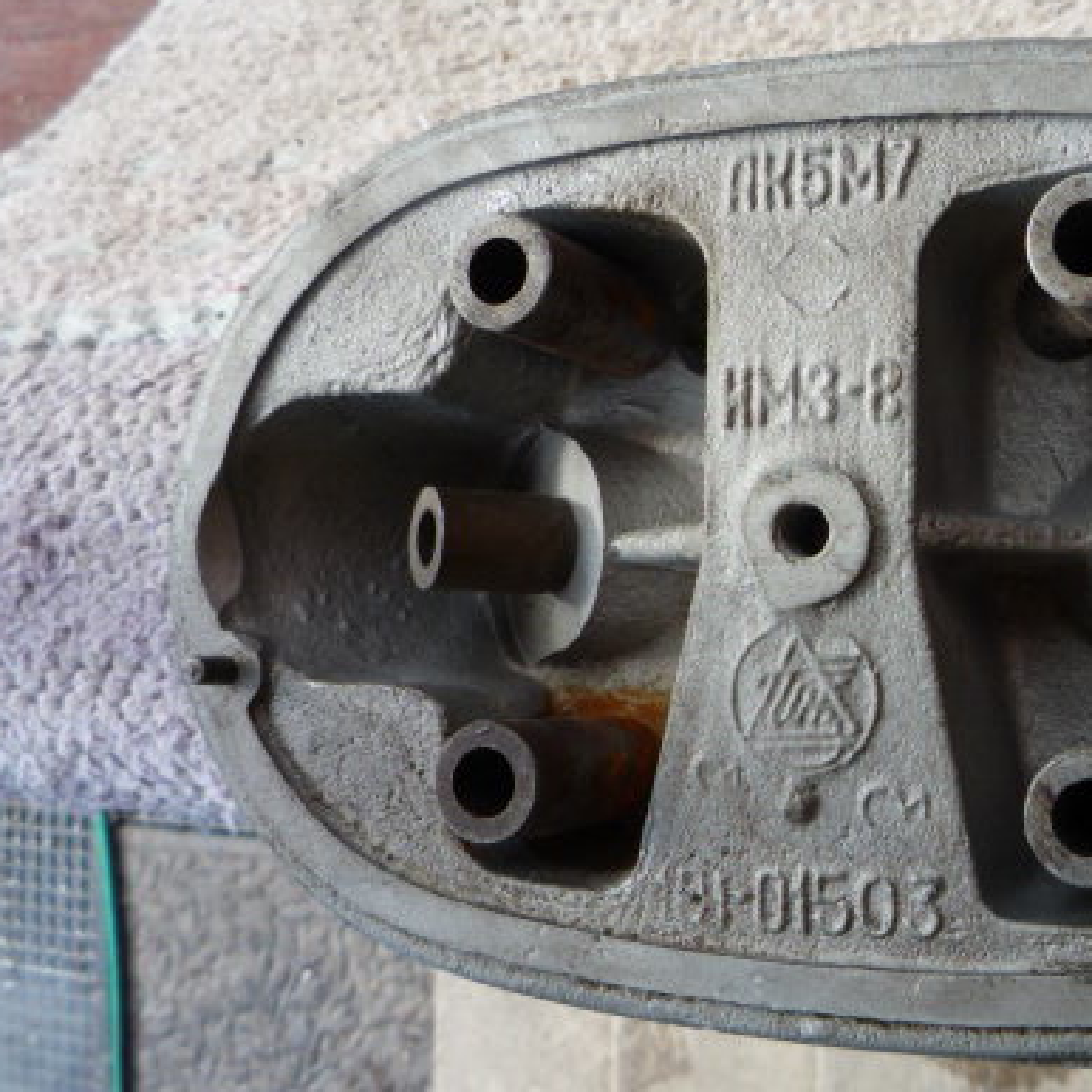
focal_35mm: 44
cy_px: 549
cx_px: 880
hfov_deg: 37.0
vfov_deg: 38.3
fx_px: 1570
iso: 100
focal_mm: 5.2
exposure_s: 1/125
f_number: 4
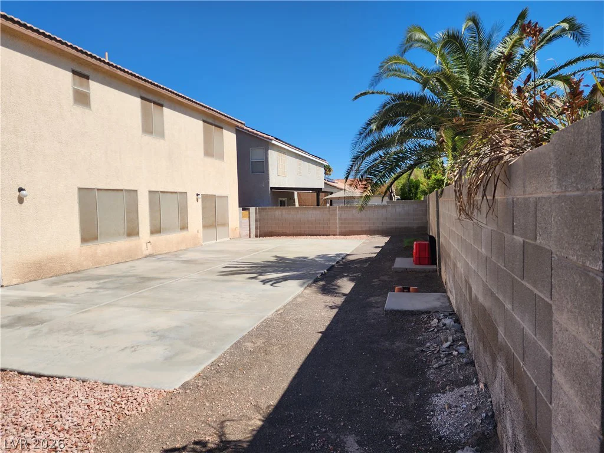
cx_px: 302
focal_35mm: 23
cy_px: 226
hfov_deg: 73.9
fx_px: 401
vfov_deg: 58.9
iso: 12
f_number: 1.8
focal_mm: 6.4
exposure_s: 1/1580
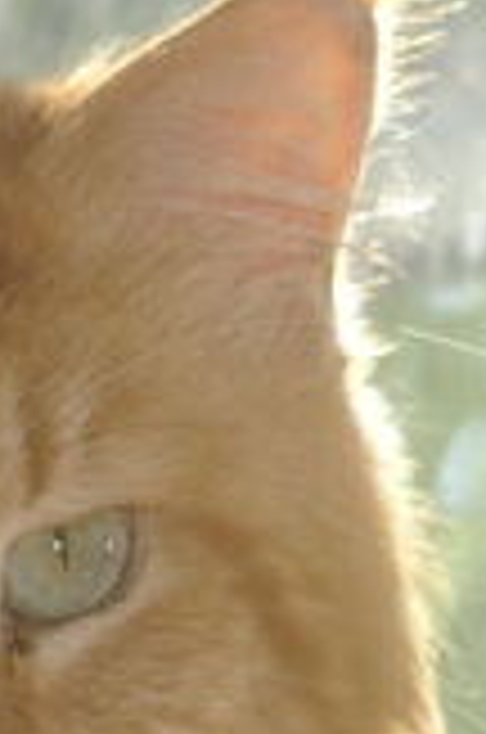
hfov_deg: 2.9
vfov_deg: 4.4
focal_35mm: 465
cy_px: 1117
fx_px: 9456
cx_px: -270
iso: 200
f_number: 6.3
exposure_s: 1/160
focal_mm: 70
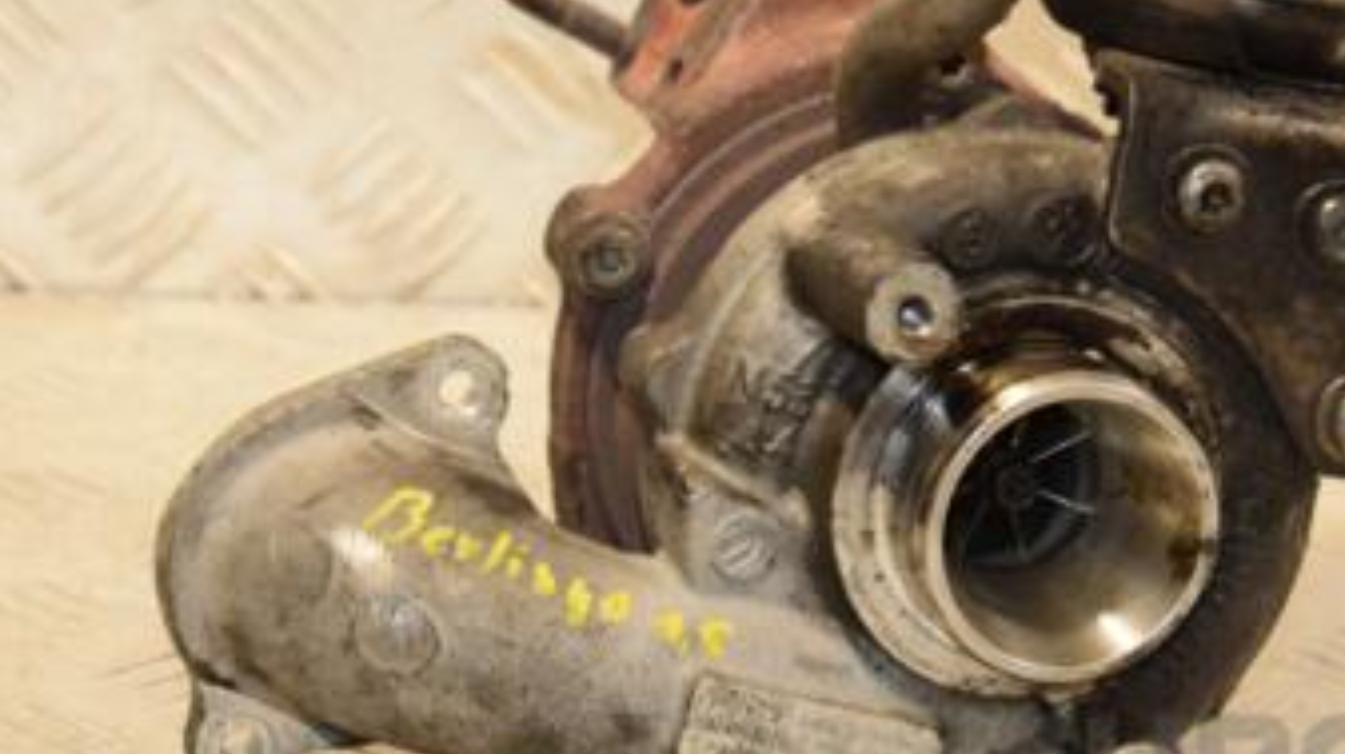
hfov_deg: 15.3
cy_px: 243
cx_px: 922
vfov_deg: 8.6
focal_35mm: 140
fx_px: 4989
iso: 800
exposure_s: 1/200
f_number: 5.6
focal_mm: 50
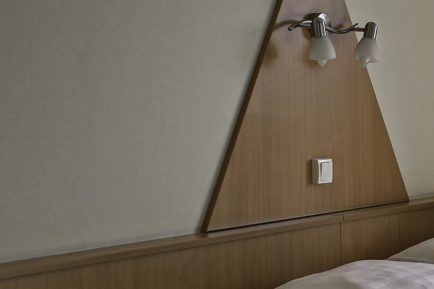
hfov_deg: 15.4
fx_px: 1411
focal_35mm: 117
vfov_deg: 11.7
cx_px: 742
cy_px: 189
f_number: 3.2
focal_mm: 22
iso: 100
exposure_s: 1/125
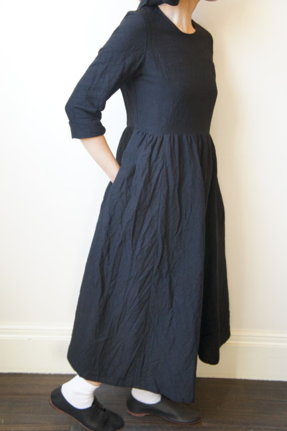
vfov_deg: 48.0
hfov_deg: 32.9
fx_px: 485
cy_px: 216
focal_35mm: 40
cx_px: 144
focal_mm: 27
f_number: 4
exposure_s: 1/160
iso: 1600
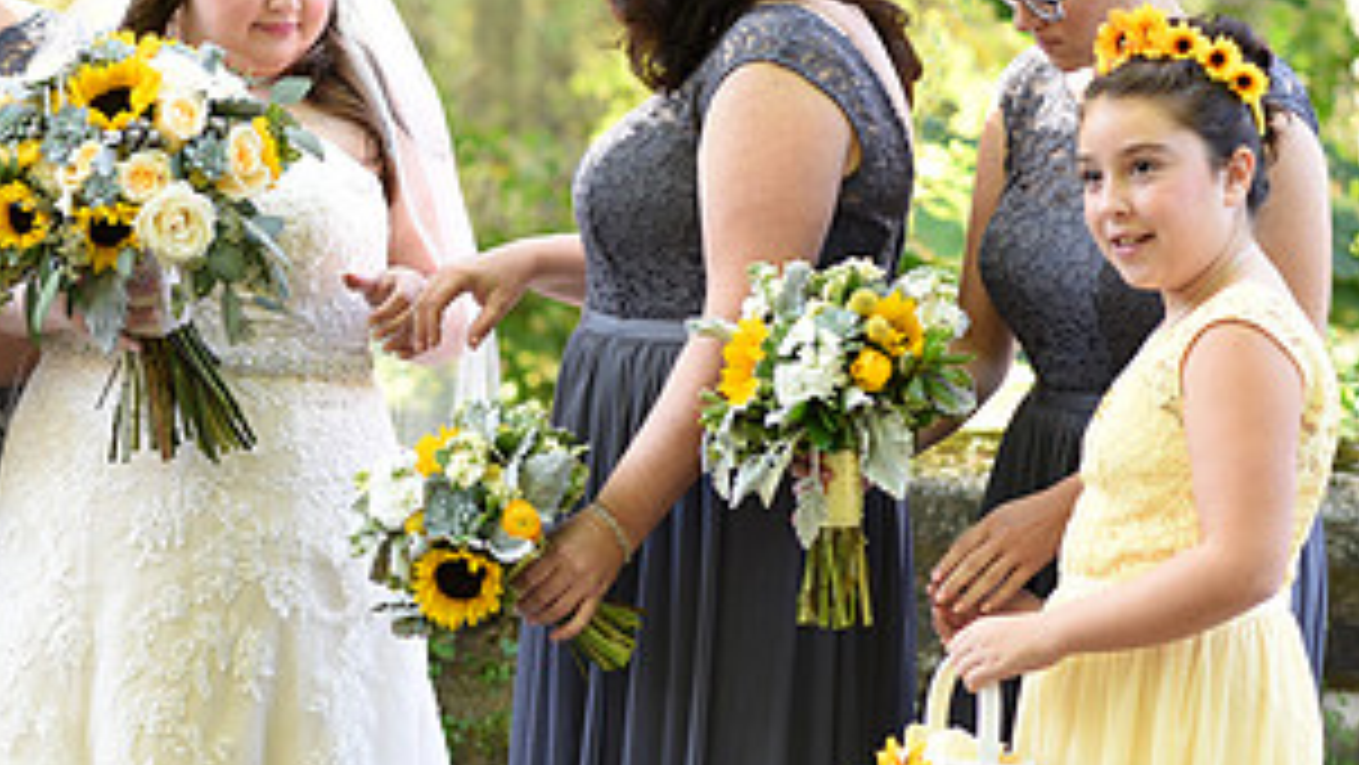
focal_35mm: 171
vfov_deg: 7.1
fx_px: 6163
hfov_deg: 12.5
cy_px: 322
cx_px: 302
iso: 500
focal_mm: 85
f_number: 3.2
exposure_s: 1/200
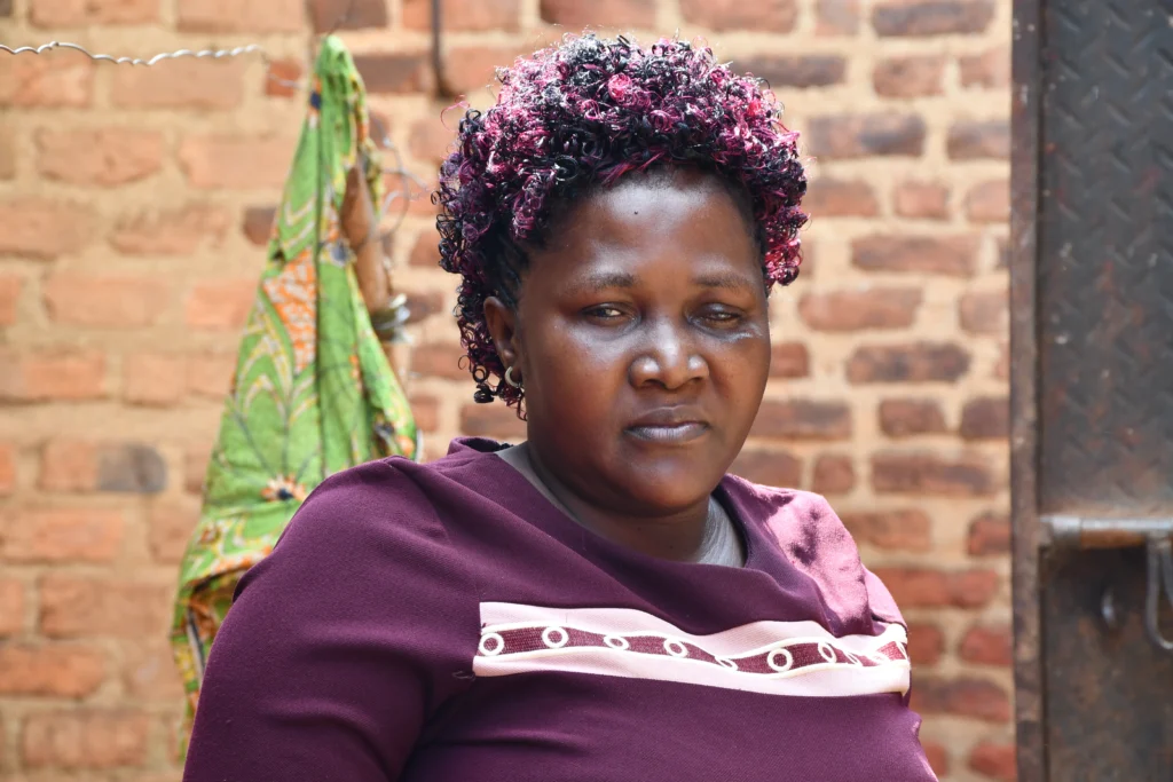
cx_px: 586
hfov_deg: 15.2
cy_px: 391
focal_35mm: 135
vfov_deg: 10.2
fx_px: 4399
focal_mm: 90
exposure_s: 1/100
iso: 400
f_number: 8
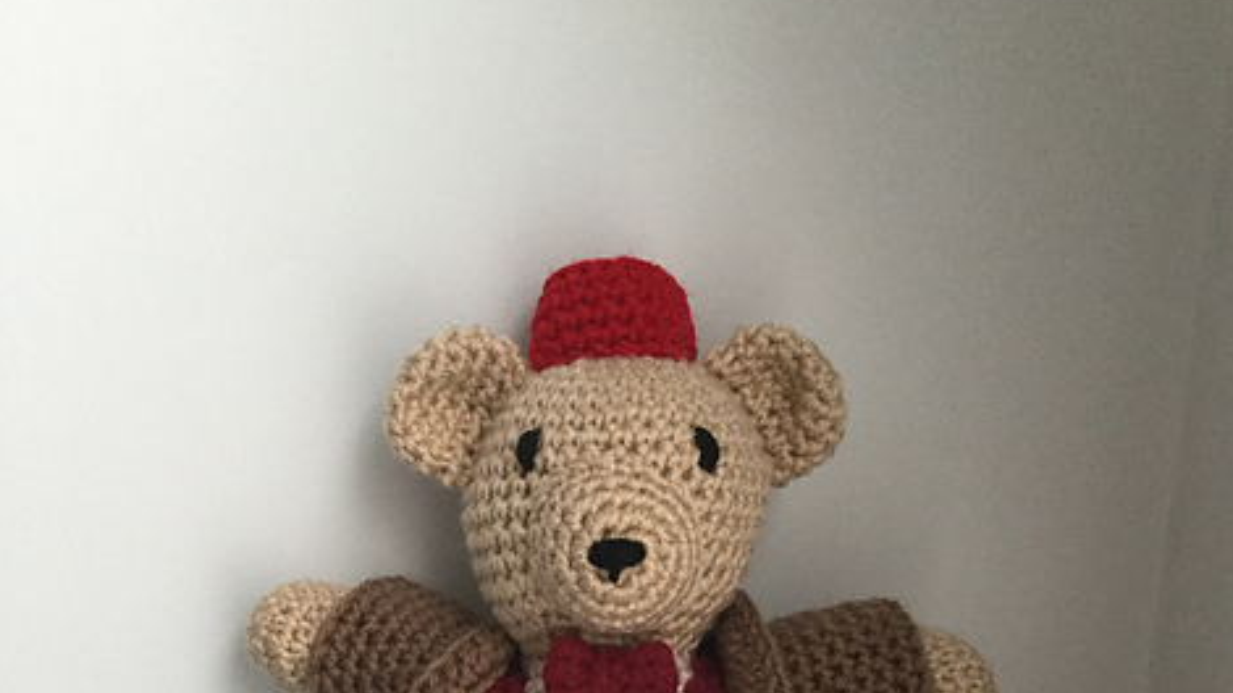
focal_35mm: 46
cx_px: 624
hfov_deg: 44.6
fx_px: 1503
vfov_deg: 23.8
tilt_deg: -20.3
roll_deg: -0.2
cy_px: 822
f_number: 2.4
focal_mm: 3.3
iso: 160
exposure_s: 1/30
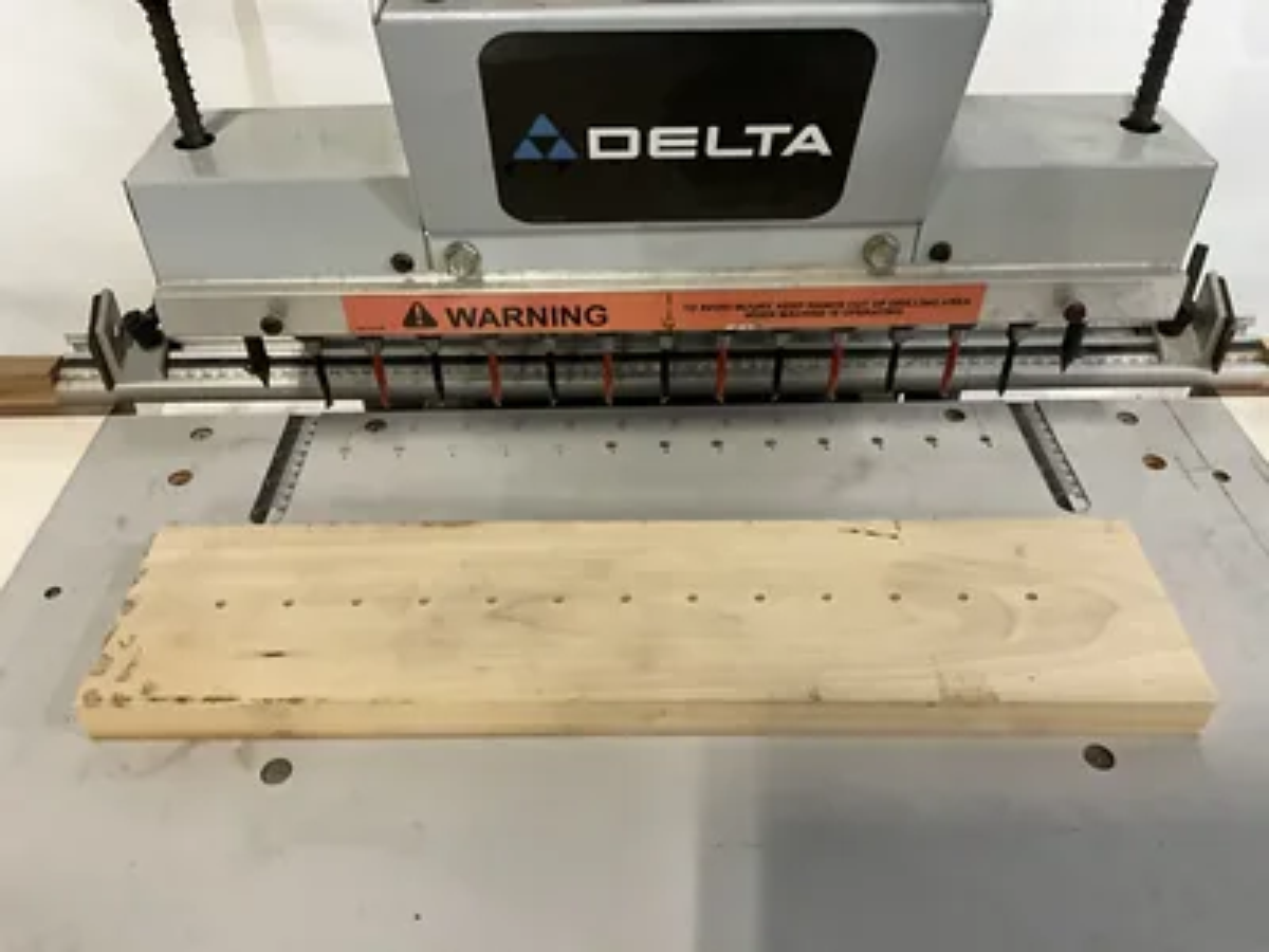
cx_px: 634
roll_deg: +0.8
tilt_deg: -39.6
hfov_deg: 61.7
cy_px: 476
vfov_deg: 48.2
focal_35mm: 29
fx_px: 1063
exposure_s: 1/60
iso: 250
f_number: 1.8
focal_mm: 3
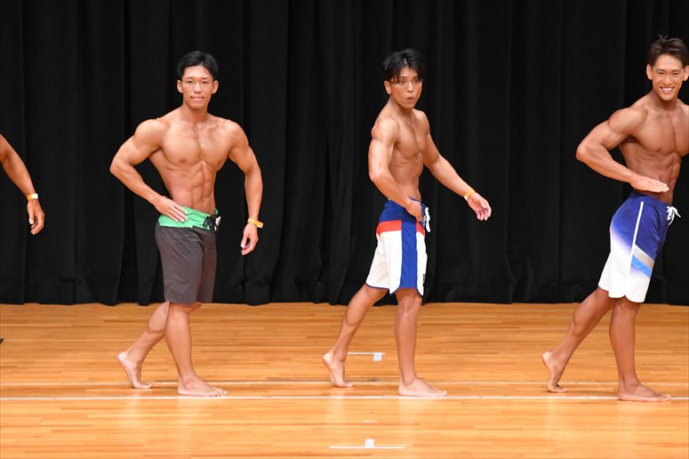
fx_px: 5165
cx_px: 344
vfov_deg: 5.1
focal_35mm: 270
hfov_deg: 7.6
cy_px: 230
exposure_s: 1/400
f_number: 5.6
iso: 5000
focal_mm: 180
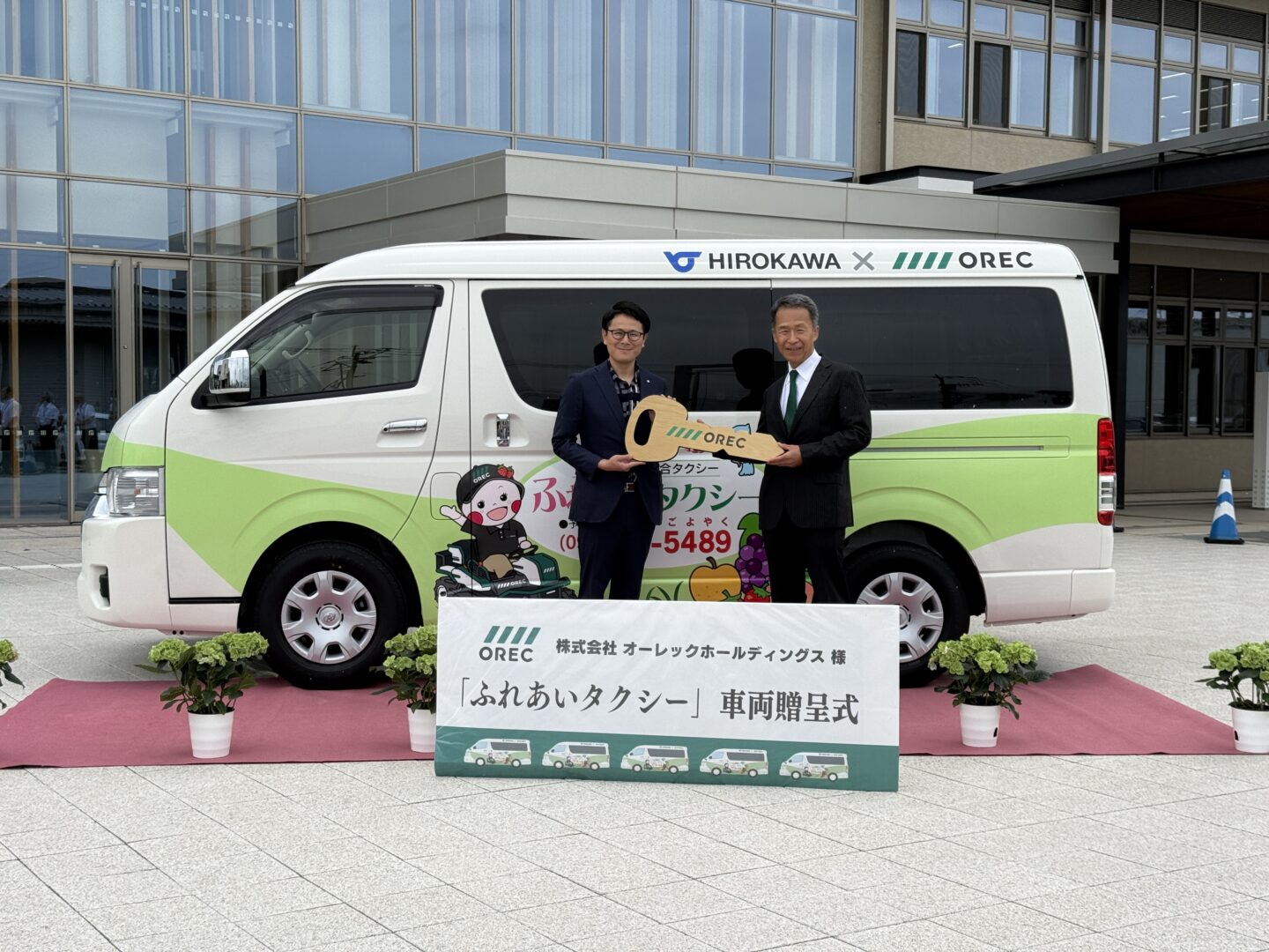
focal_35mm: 48
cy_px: 476
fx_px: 1760
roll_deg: -0.7
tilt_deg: -1.5
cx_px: 634
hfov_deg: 39.7
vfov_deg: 30.3
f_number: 1.78
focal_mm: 6.76
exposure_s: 1/3704
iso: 64
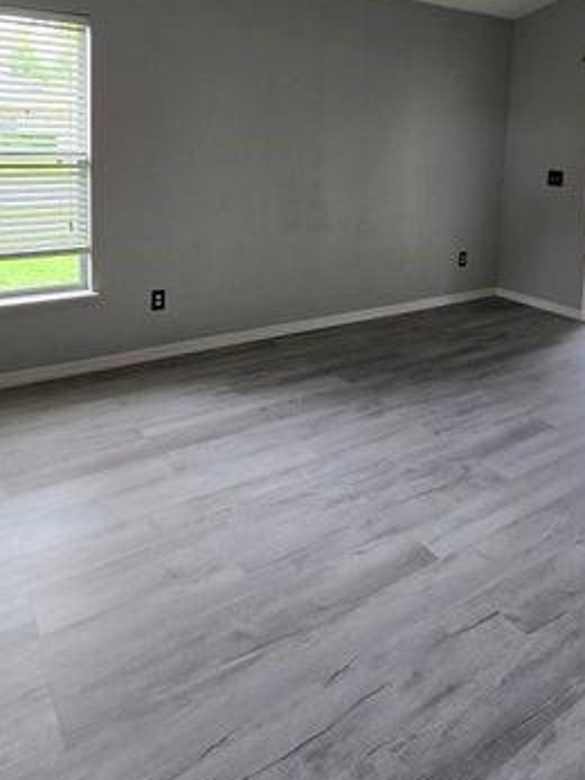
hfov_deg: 56.8
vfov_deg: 67.3
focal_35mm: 24
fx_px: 541
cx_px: 288
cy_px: 200
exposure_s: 1/60
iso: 125
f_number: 2.2
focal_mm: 2.2
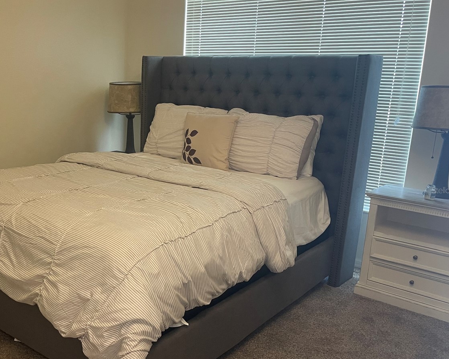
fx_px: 465
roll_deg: -1.3
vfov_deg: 42.2
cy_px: 190
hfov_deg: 50.6
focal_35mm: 35
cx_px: 148
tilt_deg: -14.0
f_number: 1.6
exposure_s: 1/60
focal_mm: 5.1
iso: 400
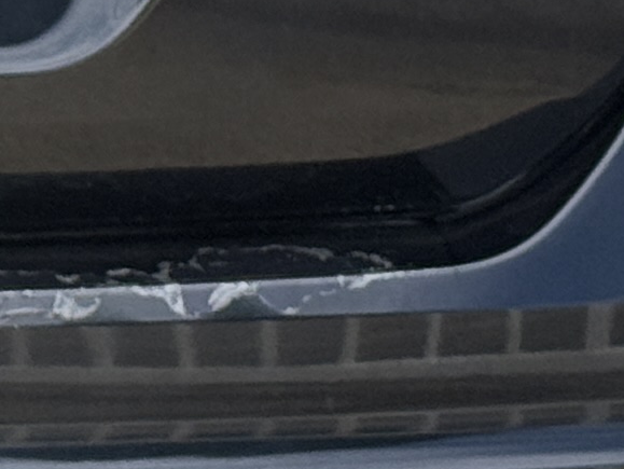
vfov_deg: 4.4
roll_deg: +2.3
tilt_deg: -6.1
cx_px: -552
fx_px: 6025
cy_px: -472
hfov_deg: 5.8
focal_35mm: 334
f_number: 1.78
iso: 80
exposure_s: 1/1678
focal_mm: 6.76
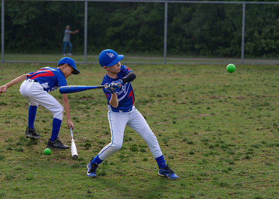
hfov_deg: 20.6
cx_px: 102
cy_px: 98
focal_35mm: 97
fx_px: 766
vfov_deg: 14.8
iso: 100
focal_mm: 70
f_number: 2.8
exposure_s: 1/1600
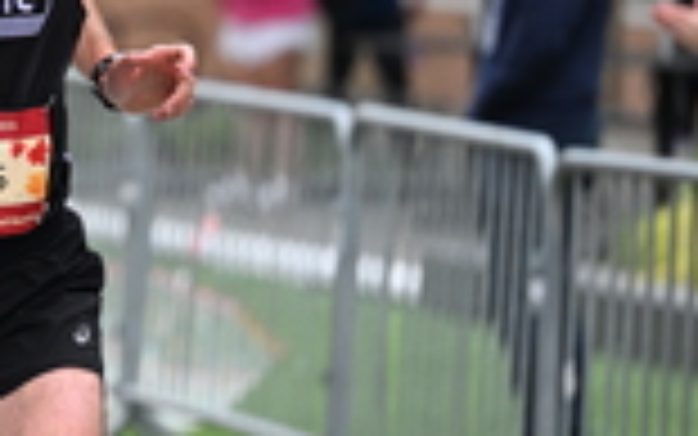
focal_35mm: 469
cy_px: 43
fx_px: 8925
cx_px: -383
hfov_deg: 4.4
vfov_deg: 2.8
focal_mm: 130
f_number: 2.8
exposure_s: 1/1250
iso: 1600
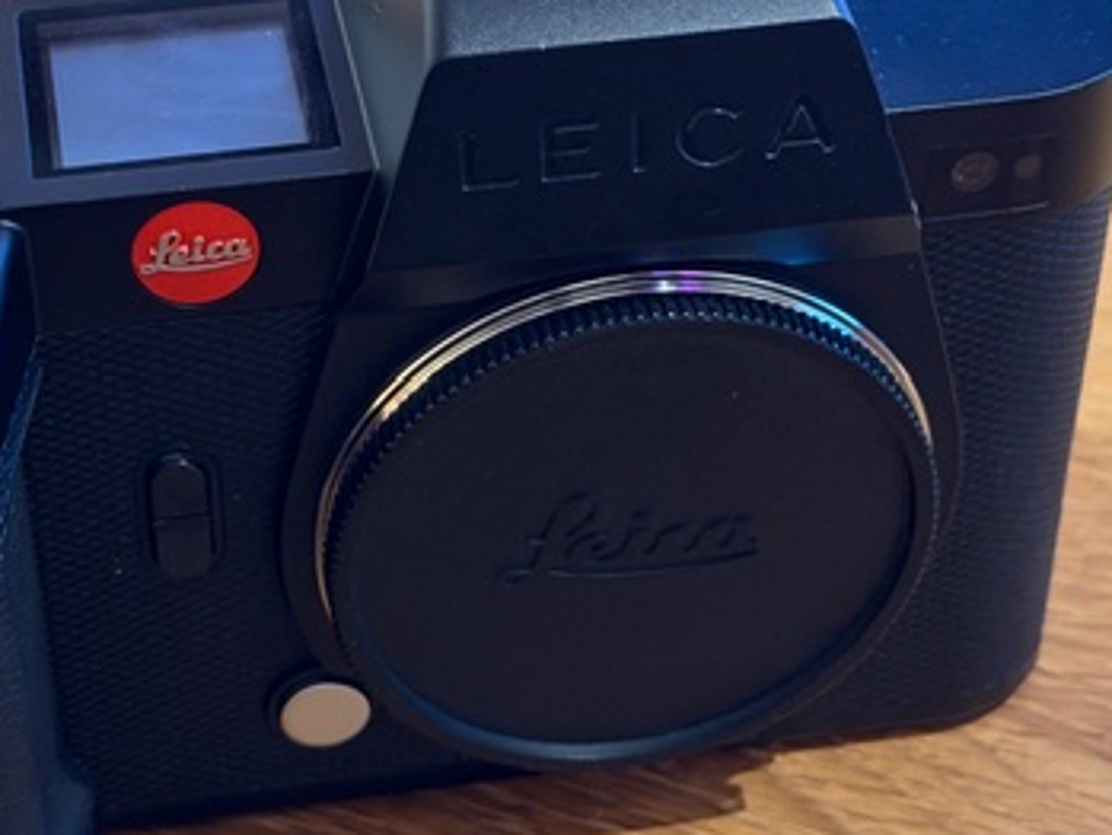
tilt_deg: -40.0
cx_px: 433
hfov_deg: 22.2
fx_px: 2828
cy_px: 379
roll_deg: +0.9
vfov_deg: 16.8
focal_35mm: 88
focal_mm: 6.76
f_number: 1.78
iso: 640
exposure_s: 1/20
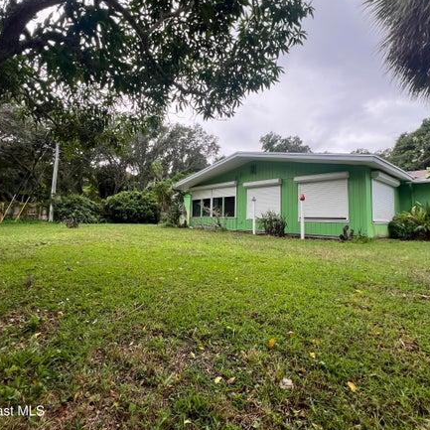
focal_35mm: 17
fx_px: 239
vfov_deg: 83.7
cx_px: 211
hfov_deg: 84.0
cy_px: 195
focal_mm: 1.57
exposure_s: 1/176
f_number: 1.8
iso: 32
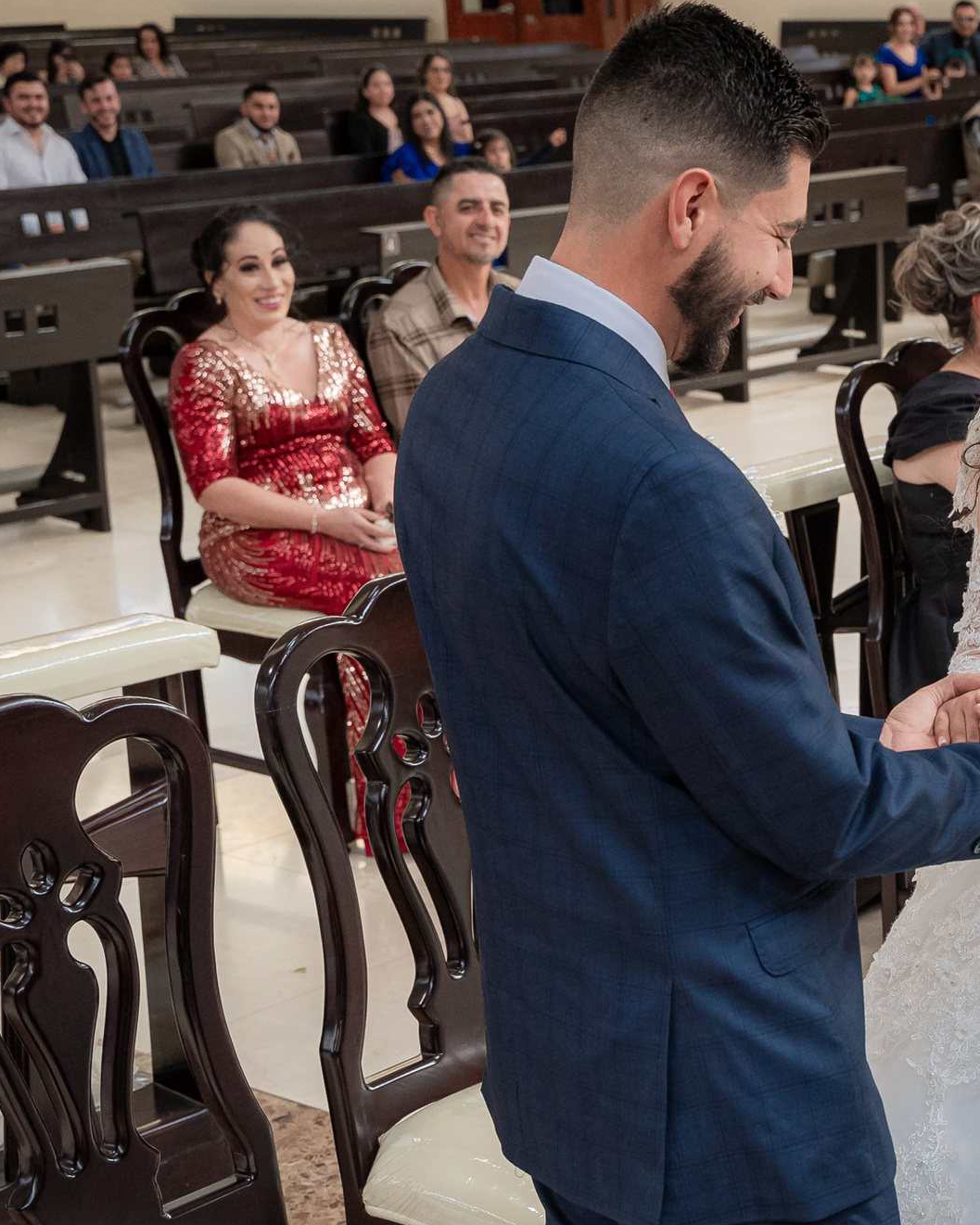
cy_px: 704
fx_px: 2900
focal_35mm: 80
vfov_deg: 23.8
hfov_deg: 18.7
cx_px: 951
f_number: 6.3
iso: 2000
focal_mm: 44
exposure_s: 1/200
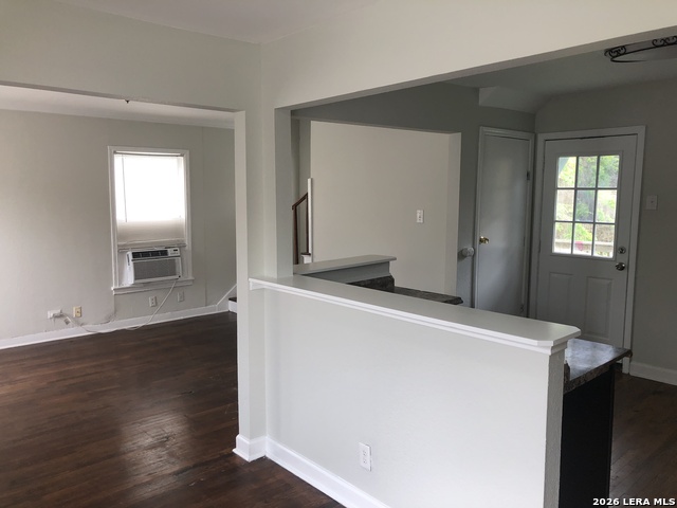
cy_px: 254
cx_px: 338
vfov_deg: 49.7
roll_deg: +1.2
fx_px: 548
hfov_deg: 63.4
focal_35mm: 28
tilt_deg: -7.0
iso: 64
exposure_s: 1/120
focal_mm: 3.99
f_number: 1.8
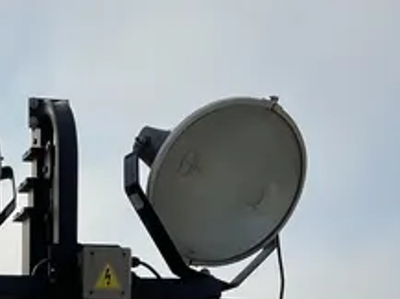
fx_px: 1015
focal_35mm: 88
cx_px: -17
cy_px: 584
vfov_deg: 14.2
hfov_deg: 21.4
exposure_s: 1/5051
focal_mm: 4.2
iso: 32
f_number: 1.6
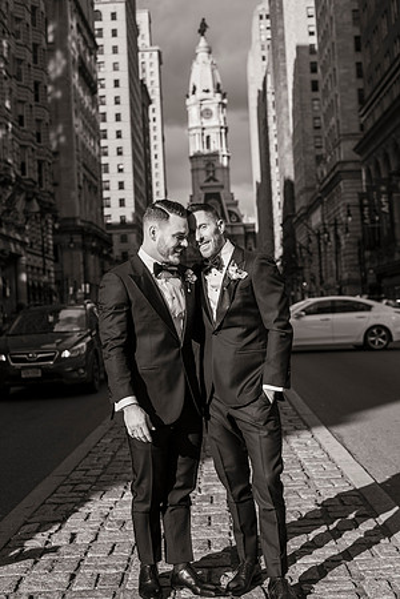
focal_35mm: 50
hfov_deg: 27.0
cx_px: 200
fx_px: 833
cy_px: 300
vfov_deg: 39.6
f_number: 4
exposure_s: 1/4000
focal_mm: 50
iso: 500
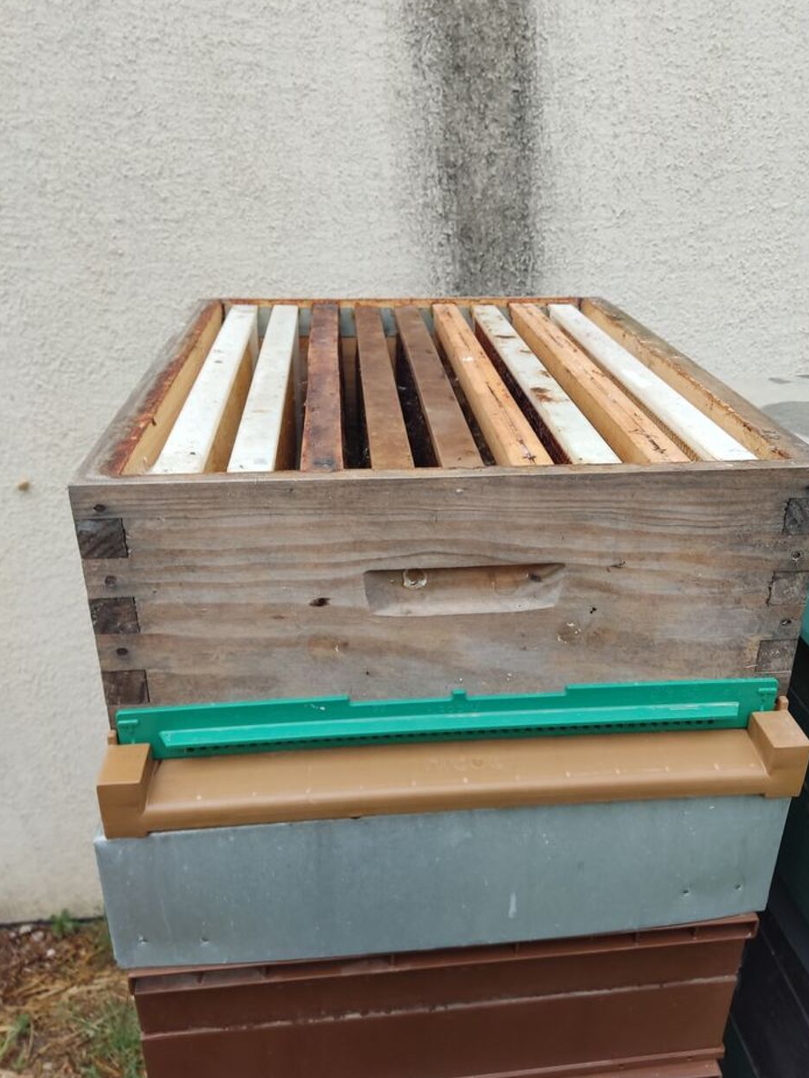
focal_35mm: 27
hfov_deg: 51.3
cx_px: 433
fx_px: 841
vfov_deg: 65.3
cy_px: 506
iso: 76
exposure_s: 1/50
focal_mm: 4.71
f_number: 1.79
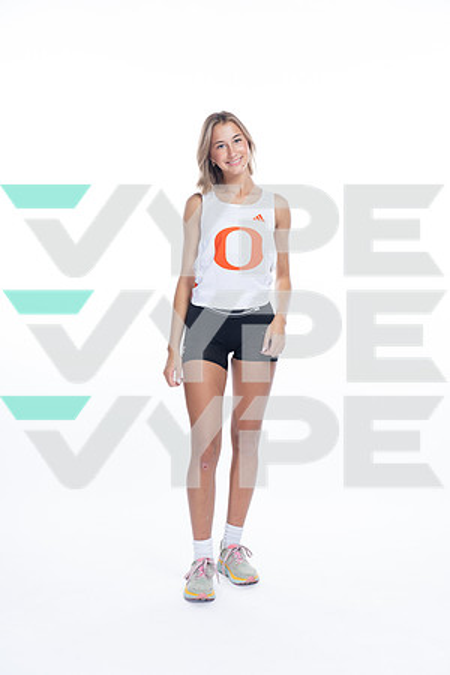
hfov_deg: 22.3
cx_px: 225
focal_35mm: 61
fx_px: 1144
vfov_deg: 32.9
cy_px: 338
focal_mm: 61
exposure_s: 1/250
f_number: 5.6
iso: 400
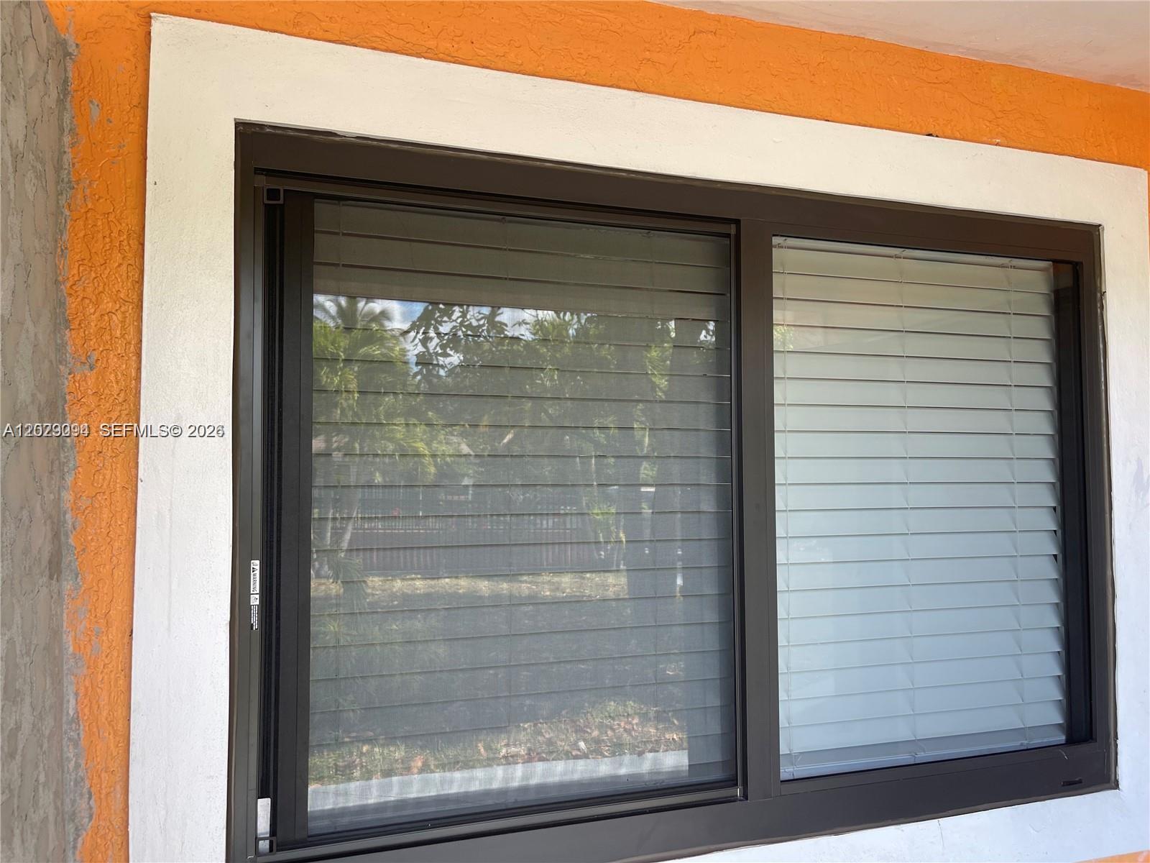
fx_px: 831
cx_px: 575
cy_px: 432
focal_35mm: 25
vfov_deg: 54.9
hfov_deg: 69.4
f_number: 1.6
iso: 40
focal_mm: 5.1
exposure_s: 1/121
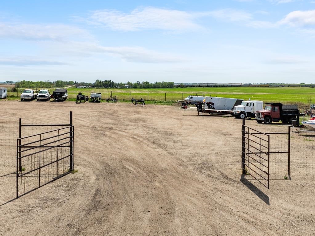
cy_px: 72
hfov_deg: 46.8
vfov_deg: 35.5
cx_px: 150
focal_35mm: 40
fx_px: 364
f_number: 8
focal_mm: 12.29
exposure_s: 1/640
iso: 200
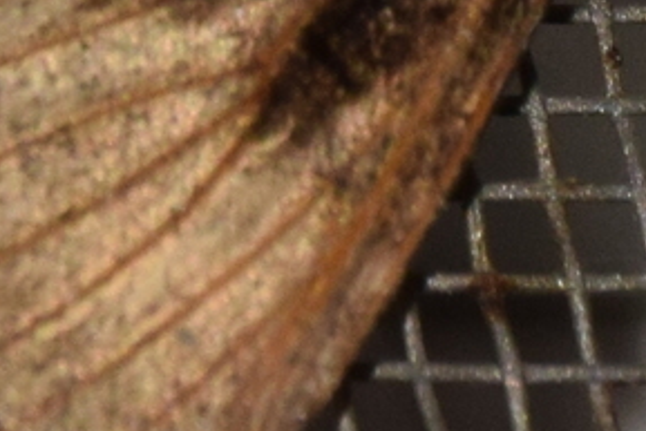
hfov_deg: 3.0
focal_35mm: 698
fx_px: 12531
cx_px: 199
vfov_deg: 2.0
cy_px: -100
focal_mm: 140
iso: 500
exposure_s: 1/160
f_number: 14
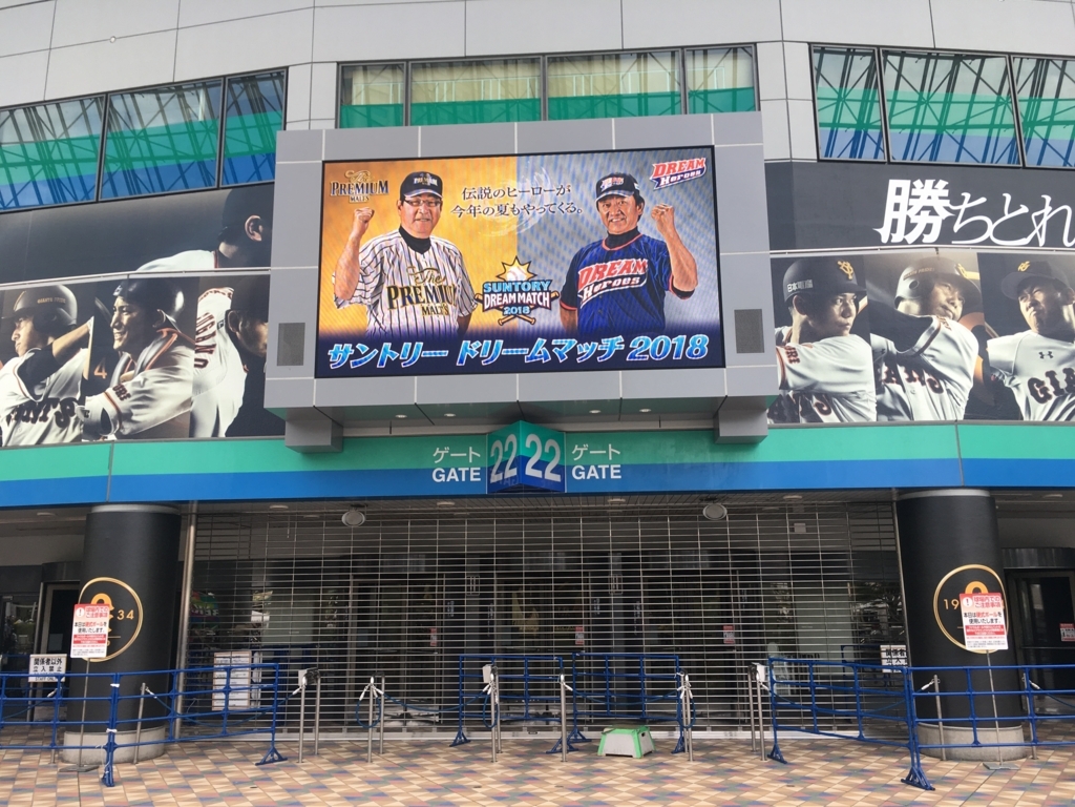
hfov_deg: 61.7
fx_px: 901
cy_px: 404
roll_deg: -0.2
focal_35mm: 29
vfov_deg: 48.2
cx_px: 538
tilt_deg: +11.9
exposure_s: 1/120
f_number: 2.2
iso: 25
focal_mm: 4.15
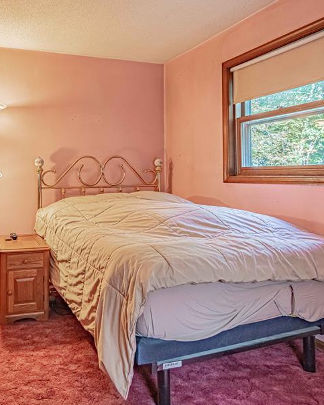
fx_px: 324
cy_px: 189
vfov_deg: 64.0
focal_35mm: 27
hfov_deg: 52.8
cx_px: 131
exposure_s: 1/250
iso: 1000
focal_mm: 16
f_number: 5
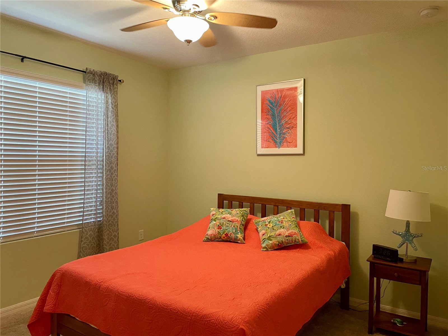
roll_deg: -1.2
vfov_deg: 53.1
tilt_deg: -2.0
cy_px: 168
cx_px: 224
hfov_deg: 67.3
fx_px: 336
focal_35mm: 26
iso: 200
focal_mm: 4.2
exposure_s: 1/60
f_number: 1.6
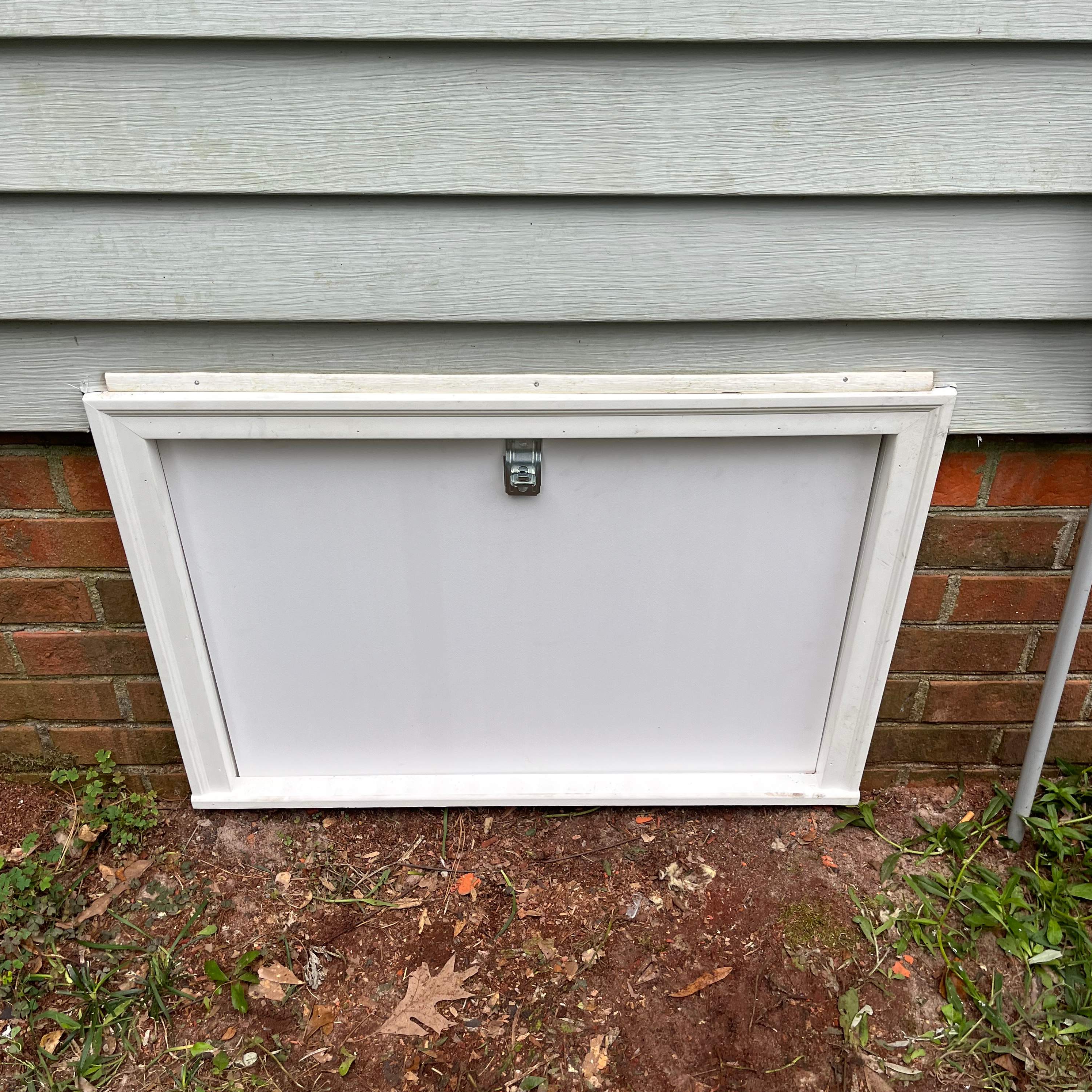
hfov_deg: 52.5
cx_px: 545
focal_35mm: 31
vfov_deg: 52.5
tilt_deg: -38.5
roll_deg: +0.8
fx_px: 1106
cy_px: 512
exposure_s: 1/390
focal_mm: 5.1
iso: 50
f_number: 1.6
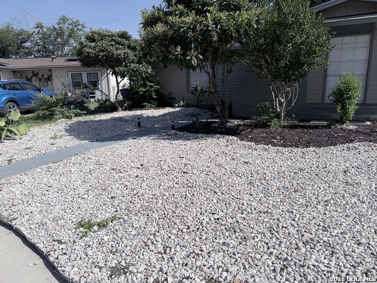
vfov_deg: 56.8
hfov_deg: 71.6
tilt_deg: -12.9
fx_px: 261
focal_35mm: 24
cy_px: 142
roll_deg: +1.0
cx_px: 188
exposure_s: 1/10309
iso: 80
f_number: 1.78
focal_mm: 6.76
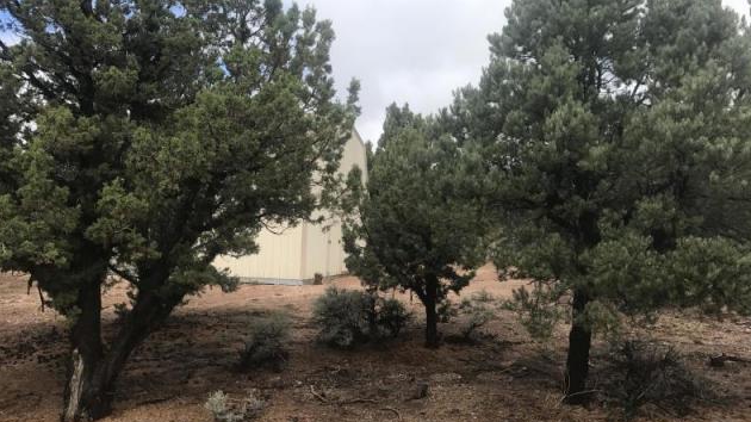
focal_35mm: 31
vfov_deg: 37.7
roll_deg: -2.7
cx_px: 379
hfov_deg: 62.6
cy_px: 209
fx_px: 617
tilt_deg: +1.1
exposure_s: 1/1076
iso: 20
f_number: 1.8
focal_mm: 3.99
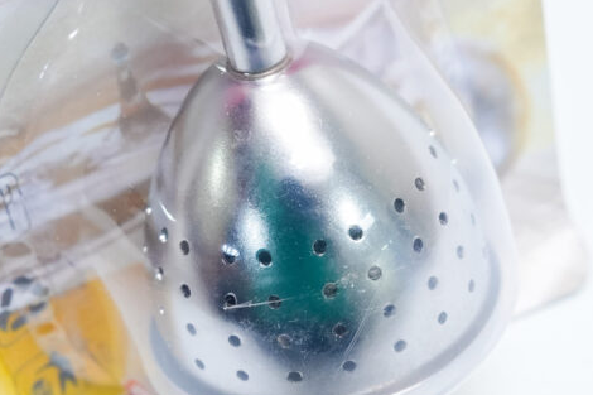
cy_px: 272
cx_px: 337
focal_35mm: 140
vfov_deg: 9.8
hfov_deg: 14.7
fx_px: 2305
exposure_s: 1/125
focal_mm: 63
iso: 3200
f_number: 10
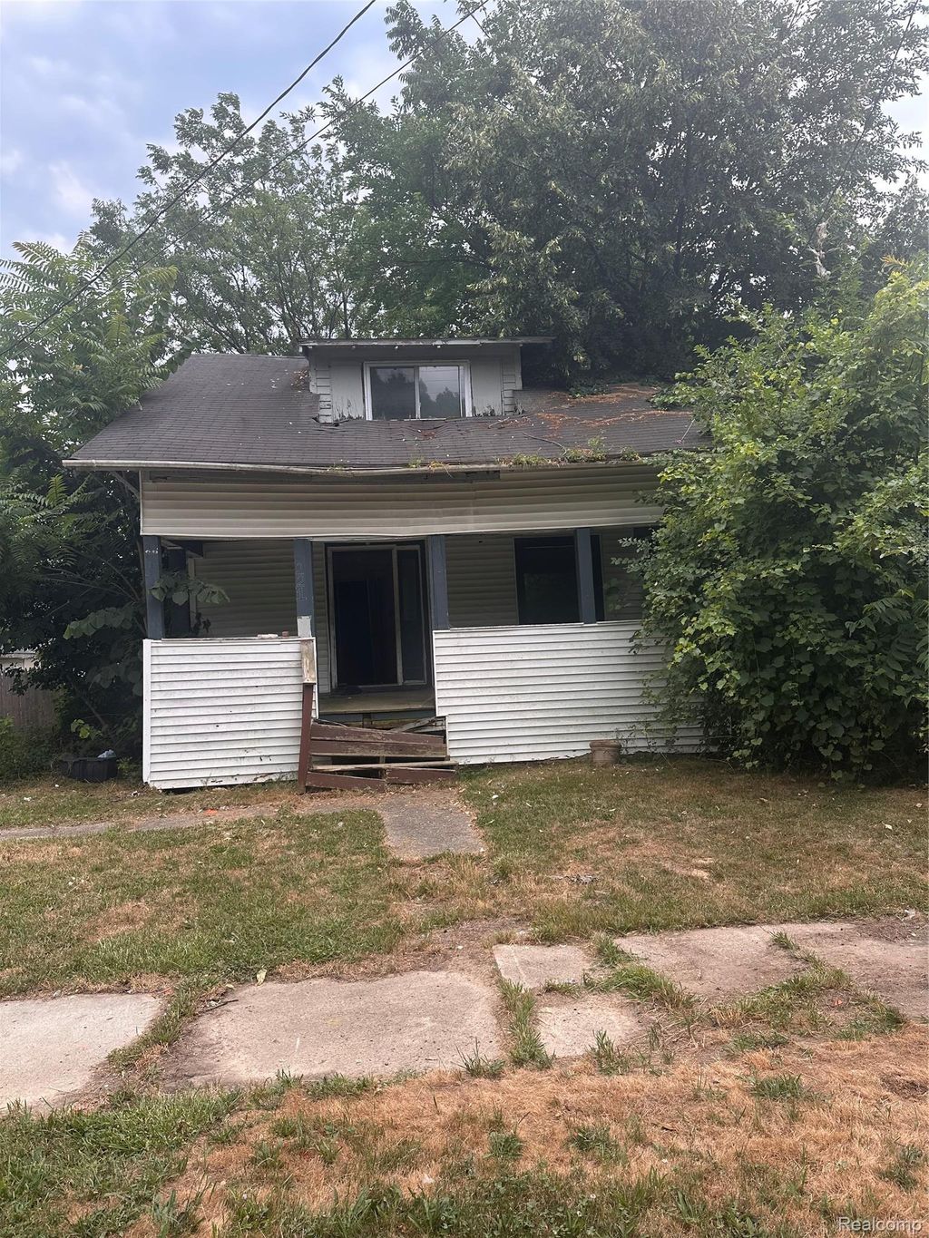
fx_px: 859
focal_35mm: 24
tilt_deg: +0.0
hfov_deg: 56.8
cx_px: 464
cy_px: 619
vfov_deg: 71.6
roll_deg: +0.3
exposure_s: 1/623
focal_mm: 6.86
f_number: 1.78
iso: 80
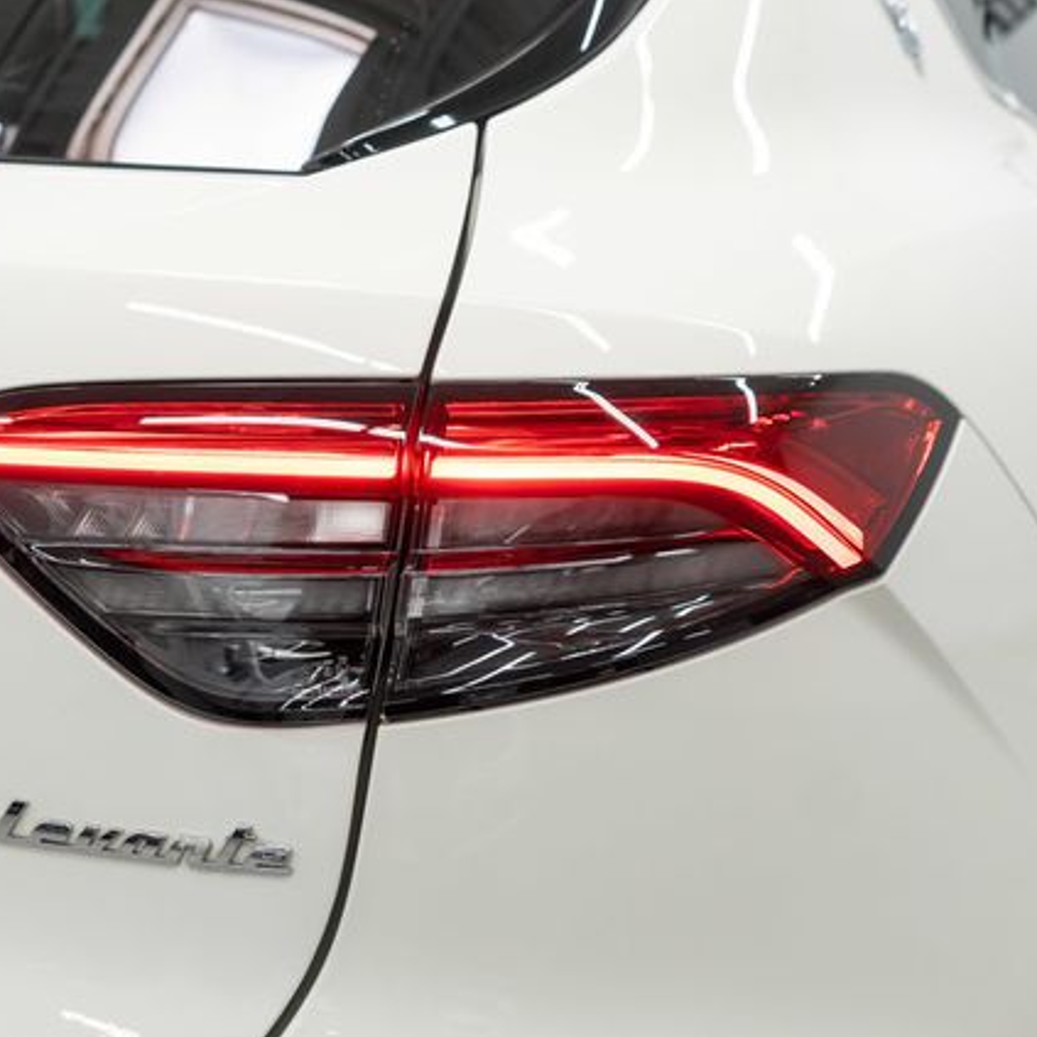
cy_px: 518
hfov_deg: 31.5
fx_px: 1830
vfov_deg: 31.6
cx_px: 400
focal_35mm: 54
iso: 200
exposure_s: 1/50
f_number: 3.2
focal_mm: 28
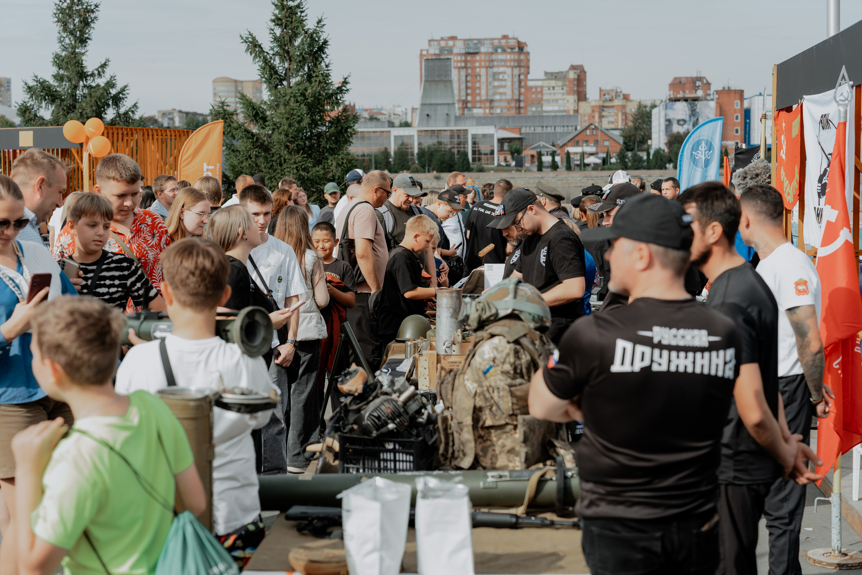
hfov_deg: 36.9
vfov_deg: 25.1
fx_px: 1293
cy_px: 288
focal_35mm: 54
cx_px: 431
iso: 250
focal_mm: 54
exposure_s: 1/1000
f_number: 3.5
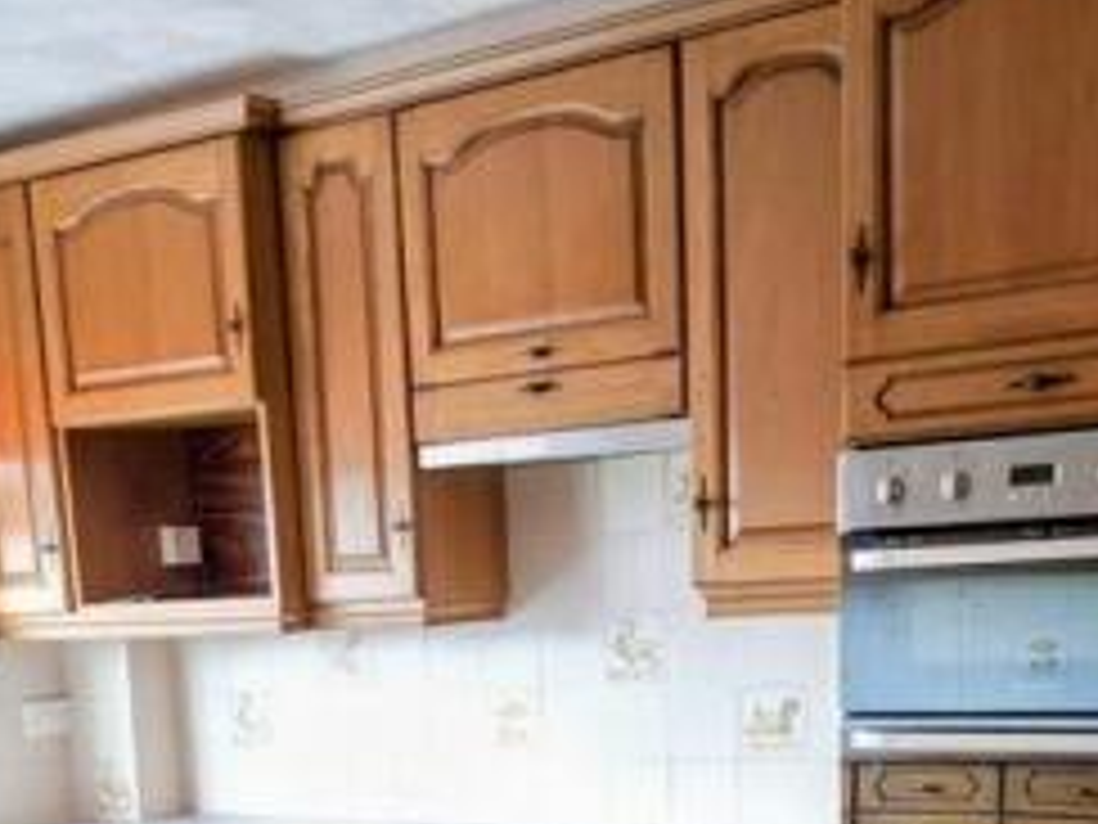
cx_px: 398
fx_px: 1745
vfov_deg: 24.5
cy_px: 943
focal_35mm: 55
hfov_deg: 34.7
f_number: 1.8
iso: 250
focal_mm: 5.54
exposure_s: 1/40
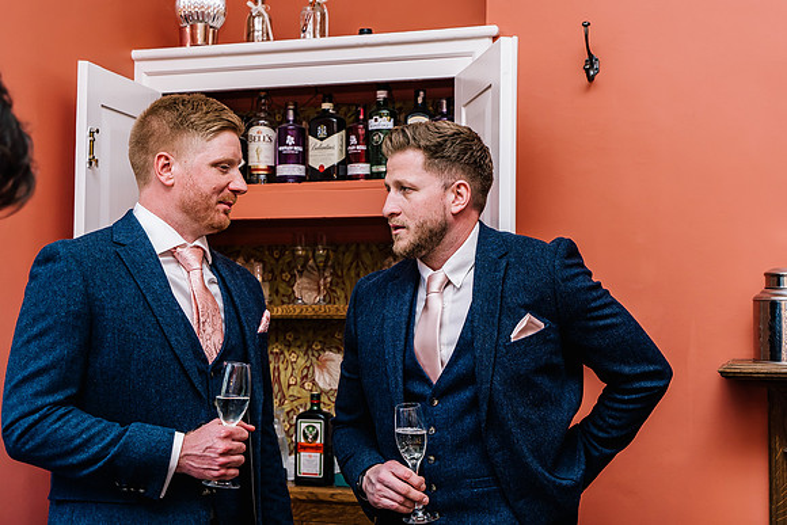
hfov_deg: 37.3
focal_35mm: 53
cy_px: 262
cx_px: 394
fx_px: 1164
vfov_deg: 25.4
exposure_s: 1/160
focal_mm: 50
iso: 800
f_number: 4
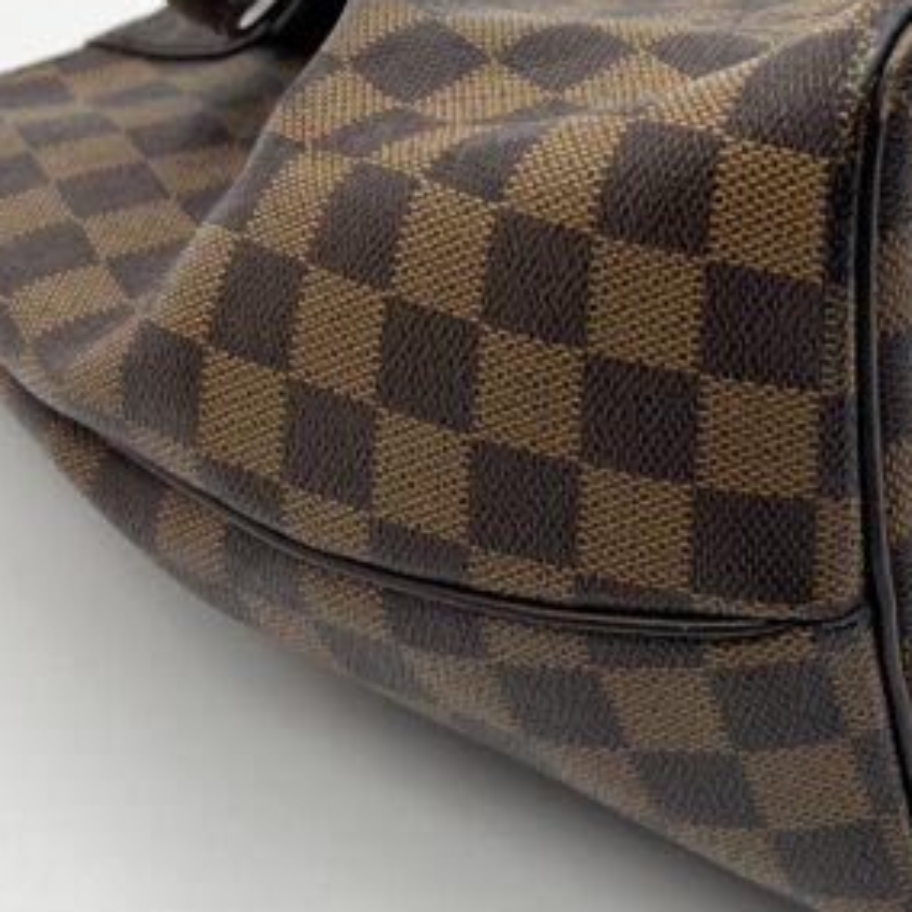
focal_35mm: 83
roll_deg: -8.4
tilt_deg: -34.1
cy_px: 10
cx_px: 896
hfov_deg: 20.3
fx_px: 2474
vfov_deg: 20.3
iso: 32
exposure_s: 1/143
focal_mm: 5.7
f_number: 1.5
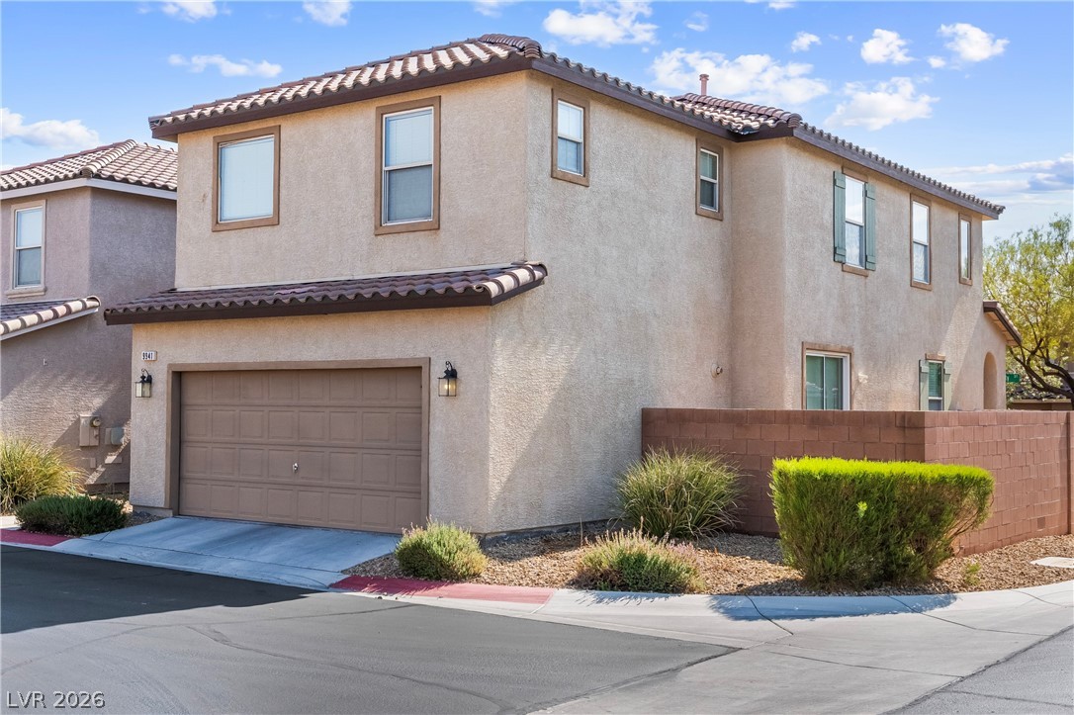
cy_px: 358
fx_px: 1252
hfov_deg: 46.4
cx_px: 537
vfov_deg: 31.9
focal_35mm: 42
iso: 400
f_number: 8
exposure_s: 1/8000
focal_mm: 28
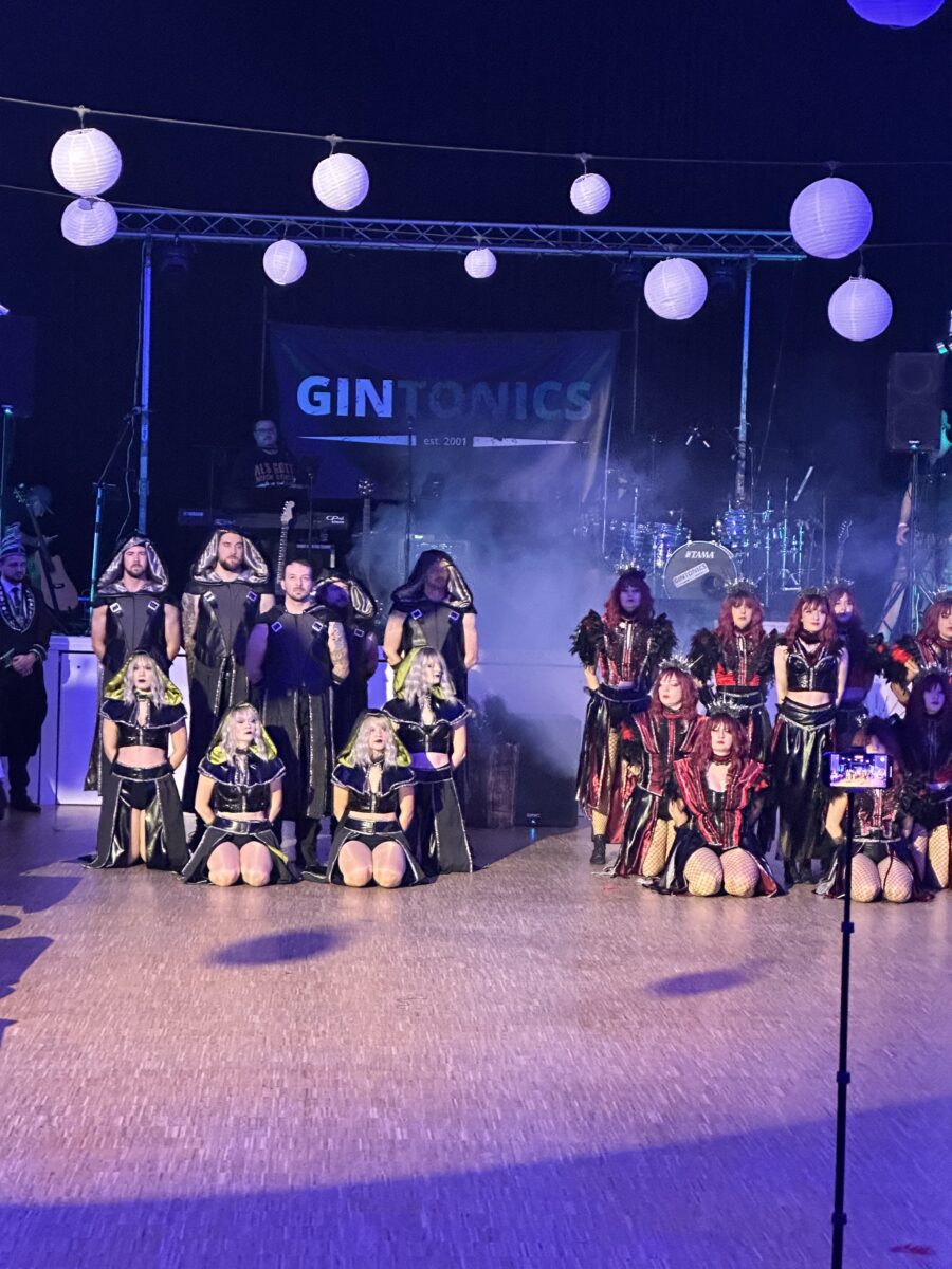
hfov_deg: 19.1
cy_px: 634
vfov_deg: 25.3
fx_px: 2824
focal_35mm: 77
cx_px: 476
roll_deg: -0.5
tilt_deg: -1.1
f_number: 2.8
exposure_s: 1/27
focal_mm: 9
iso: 2000
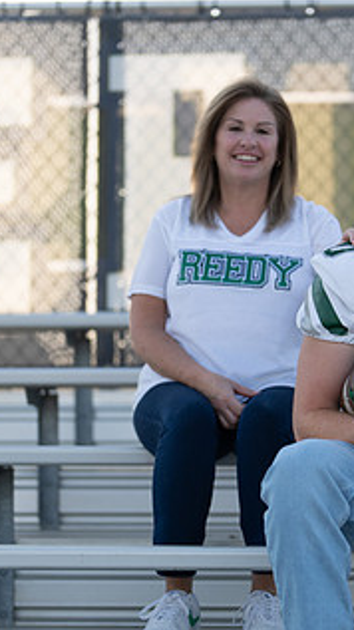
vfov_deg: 20.4
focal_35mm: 105
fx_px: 1755
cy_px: 330
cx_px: 281
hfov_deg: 11.5
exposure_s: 1/2000
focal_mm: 50
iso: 100
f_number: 1.2
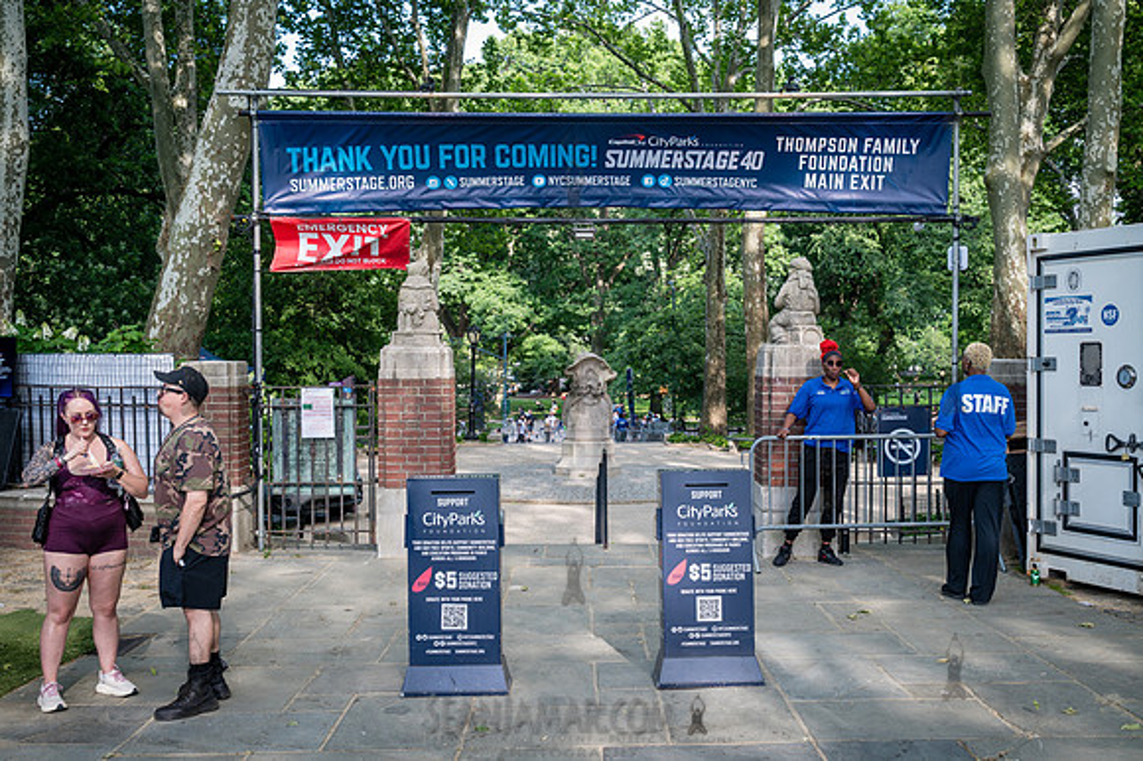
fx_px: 1175
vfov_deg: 35.9
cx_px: 572
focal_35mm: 37
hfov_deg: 51.9
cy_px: 380
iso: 250
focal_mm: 37
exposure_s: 1/160
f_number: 5
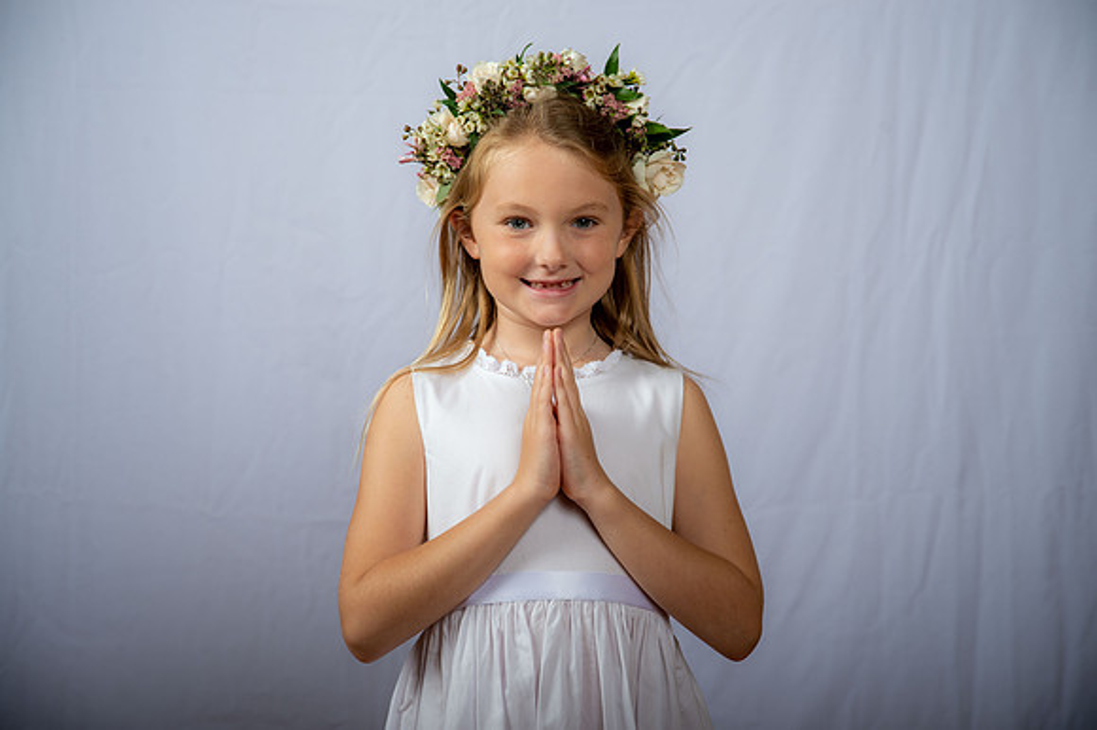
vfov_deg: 17.5
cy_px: 365
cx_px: 548
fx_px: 2375
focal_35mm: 78
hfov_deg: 26.0
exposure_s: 1/200
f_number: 6.3
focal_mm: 78
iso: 250
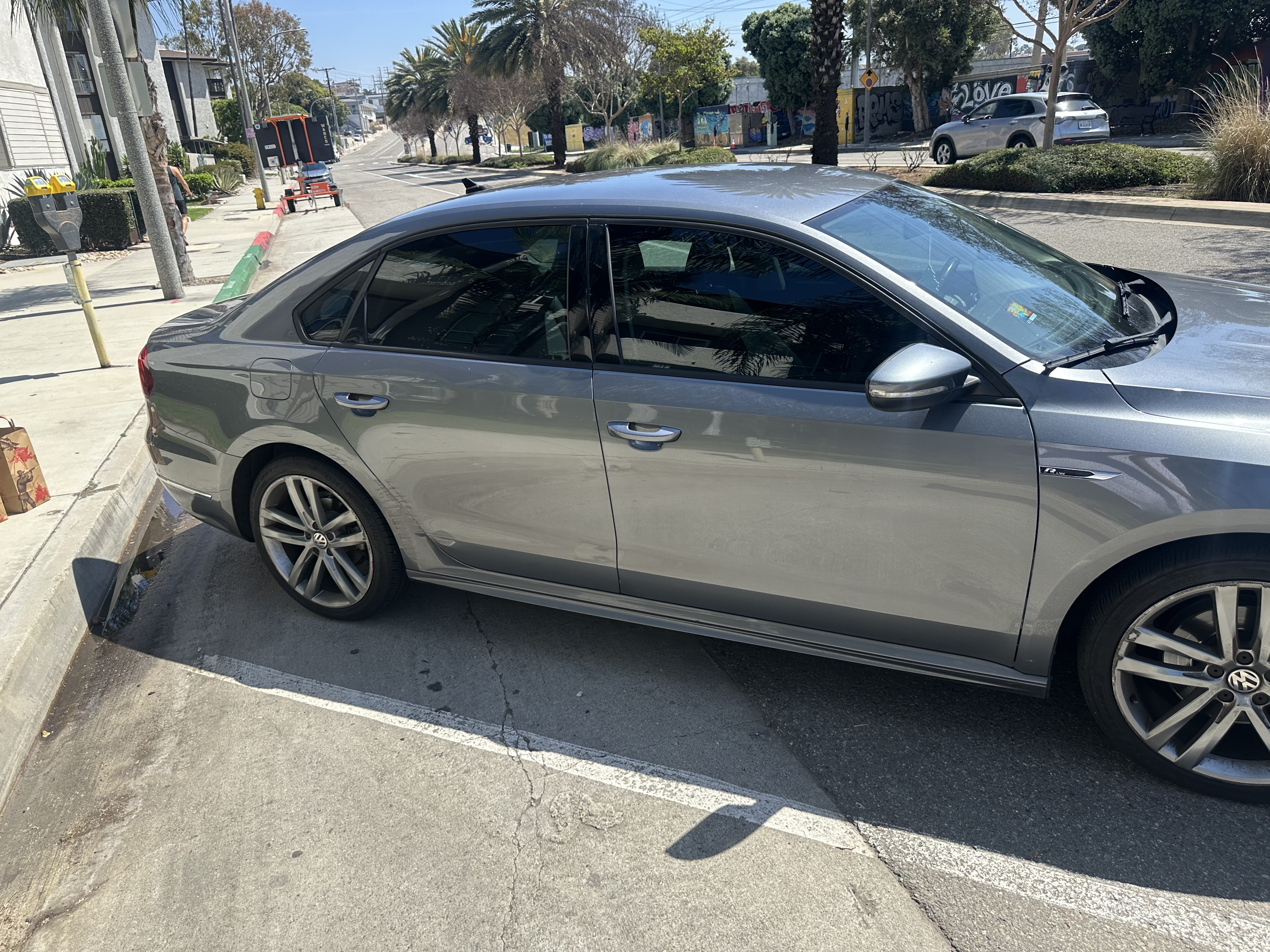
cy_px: 476
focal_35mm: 24
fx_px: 881
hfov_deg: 71.6
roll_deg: +4.9
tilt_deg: -21.1
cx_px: 635
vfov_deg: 56.8
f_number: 1.78
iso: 80
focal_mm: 6.86
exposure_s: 1/2353
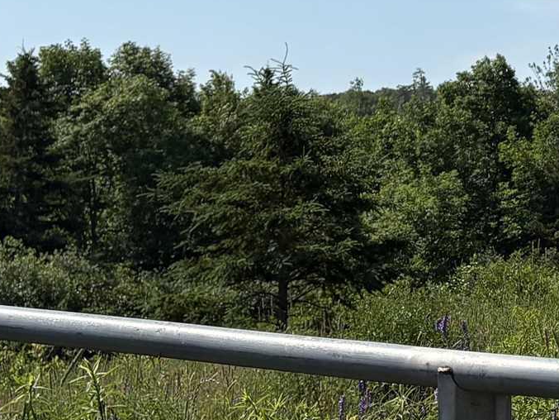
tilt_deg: +9.9
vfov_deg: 12.2
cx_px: 913
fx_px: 1906
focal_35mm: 118
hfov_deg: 15.1
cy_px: -103
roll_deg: +1.0
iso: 50
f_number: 1.6
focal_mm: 5.96
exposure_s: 1/4950
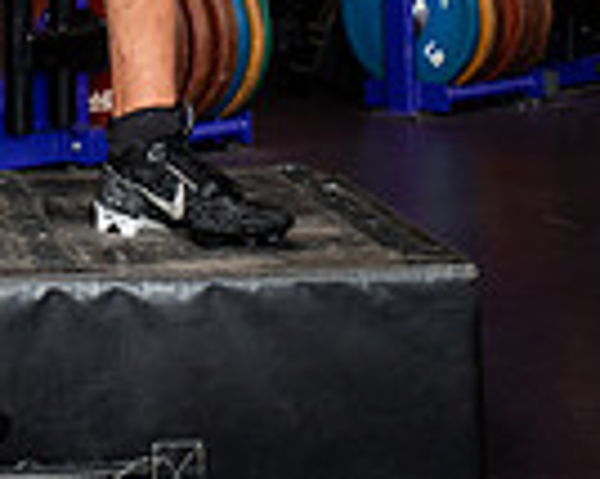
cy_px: -524
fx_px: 2236
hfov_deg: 15.1
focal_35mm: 126
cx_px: 27
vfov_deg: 11.0
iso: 800
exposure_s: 1/250
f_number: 7.1
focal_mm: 40
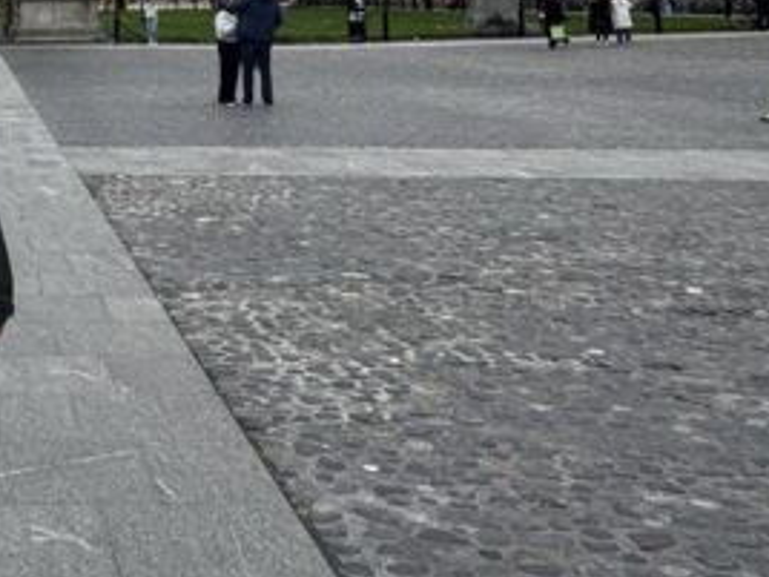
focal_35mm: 47
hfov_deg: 35.0
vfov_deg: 28.1
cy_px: -59
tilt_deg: +3.2
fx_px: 1044
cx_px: -66
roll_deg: +1.1
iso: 50
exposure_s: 1/1020
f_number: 2.2
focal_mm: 2.22
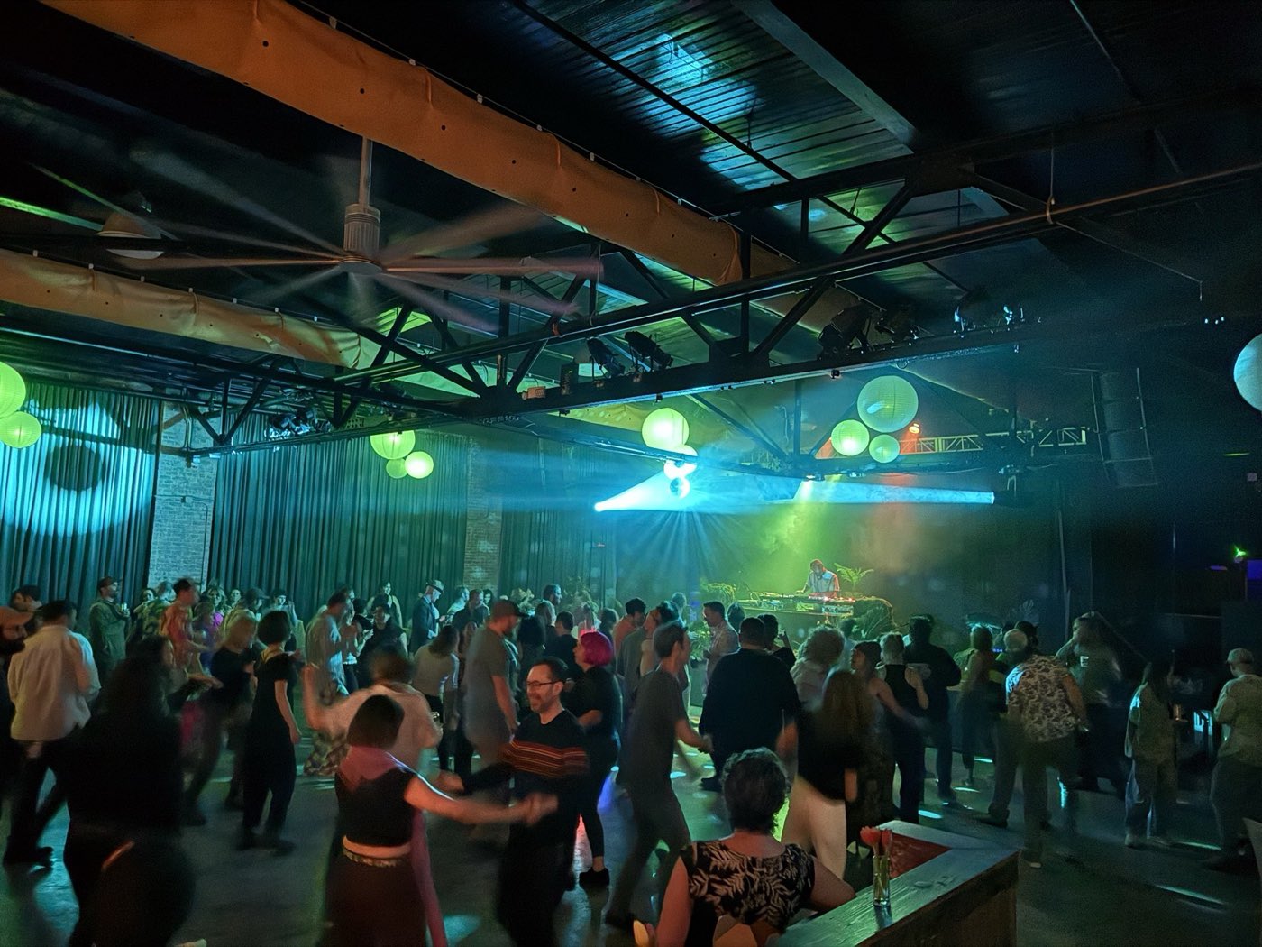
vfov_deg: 56.8
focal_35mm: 24
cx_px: 631
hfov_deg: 71.6
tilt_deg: +7.5
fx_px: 875
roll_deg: -1.5
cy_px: 474
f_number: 1.78
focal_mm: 6.76
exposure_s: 1/15
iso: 2500
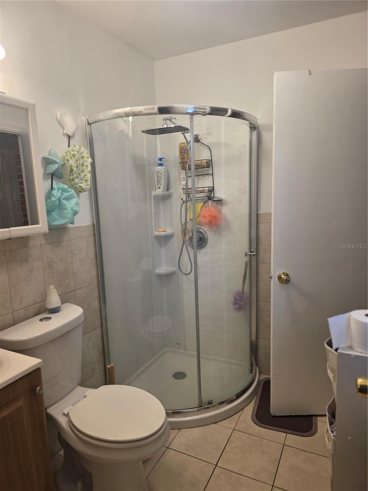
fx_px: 326
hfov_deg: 58.9
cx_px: 184
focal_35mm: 23
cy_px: 246
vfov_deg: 73.9
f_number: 1.7
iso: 100
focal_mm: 6.3
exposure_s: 1/120
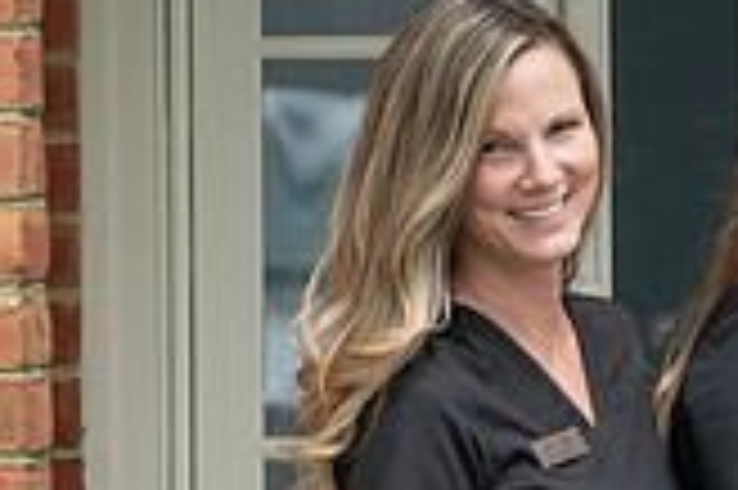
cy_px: 366
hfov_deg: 3.5
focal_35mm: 588
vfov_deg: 2.3
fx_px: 12042
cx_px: 1100
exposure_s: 1/320
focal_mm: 150
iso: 100
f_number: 5.6
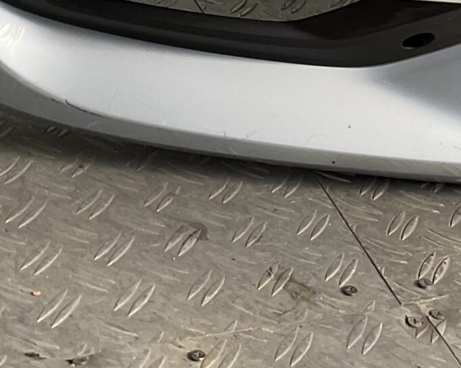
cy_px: -174
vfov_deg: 13.7
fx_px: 1446
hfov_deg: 18.1
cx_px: 297
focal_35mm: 106
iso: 16
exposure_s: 1/556
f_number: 1.8
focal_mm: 3
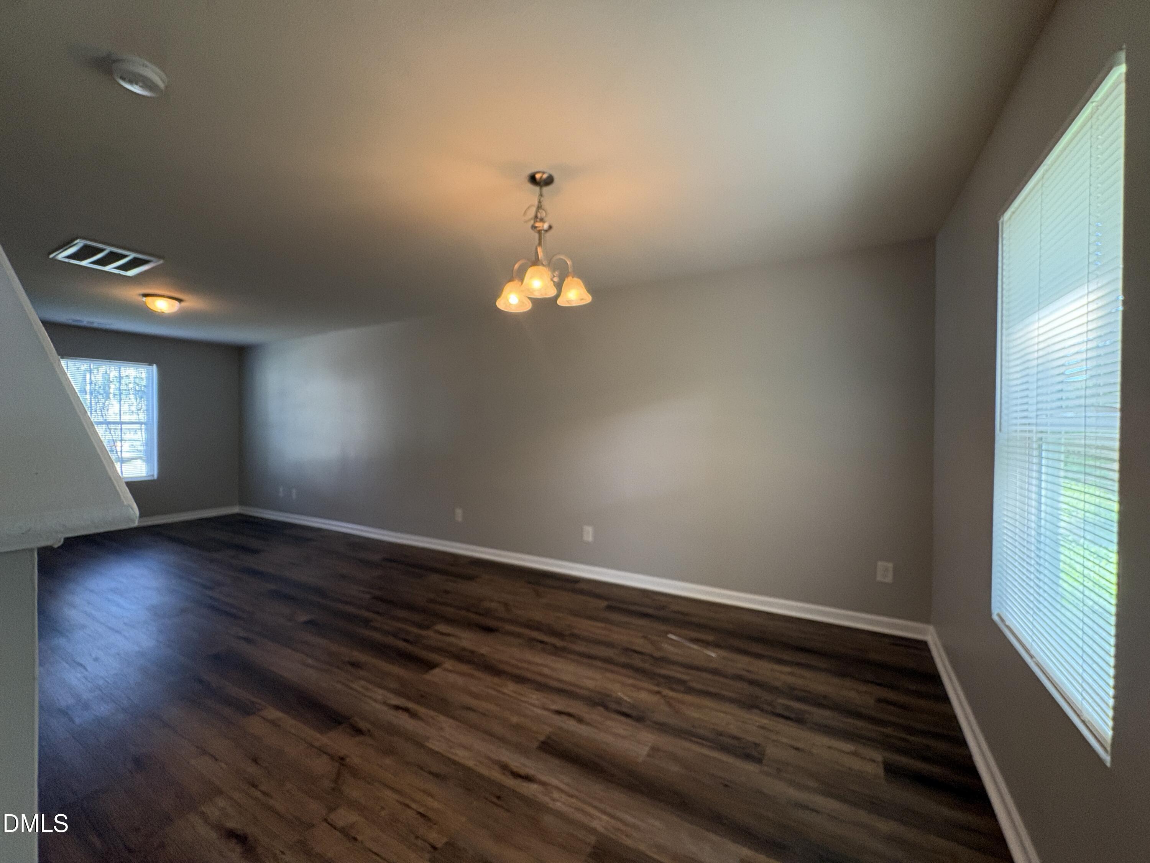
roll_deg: +0.2
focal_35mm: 14
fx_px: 465
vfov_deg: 85.7
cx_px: 575
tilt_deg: +0.0
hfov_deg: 102.1
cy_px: 432
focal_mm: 2.22
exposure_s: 1/60
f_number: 2.2
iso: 250
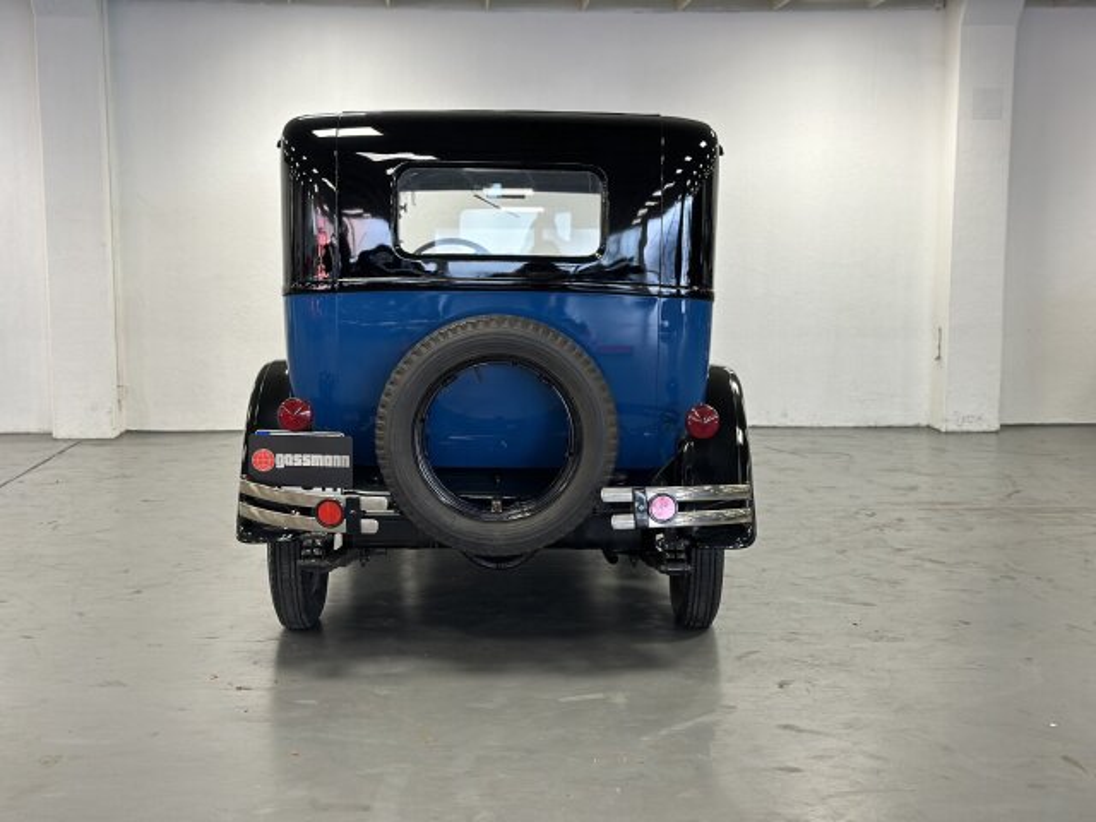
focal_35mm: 48
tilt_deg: -7.0
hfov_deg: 39.7
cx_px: 548
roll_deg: -0.9
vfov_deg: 30.3
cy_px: 411
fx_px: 1520
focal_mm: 6.86
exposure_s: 1/60
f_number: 1.78
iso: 250
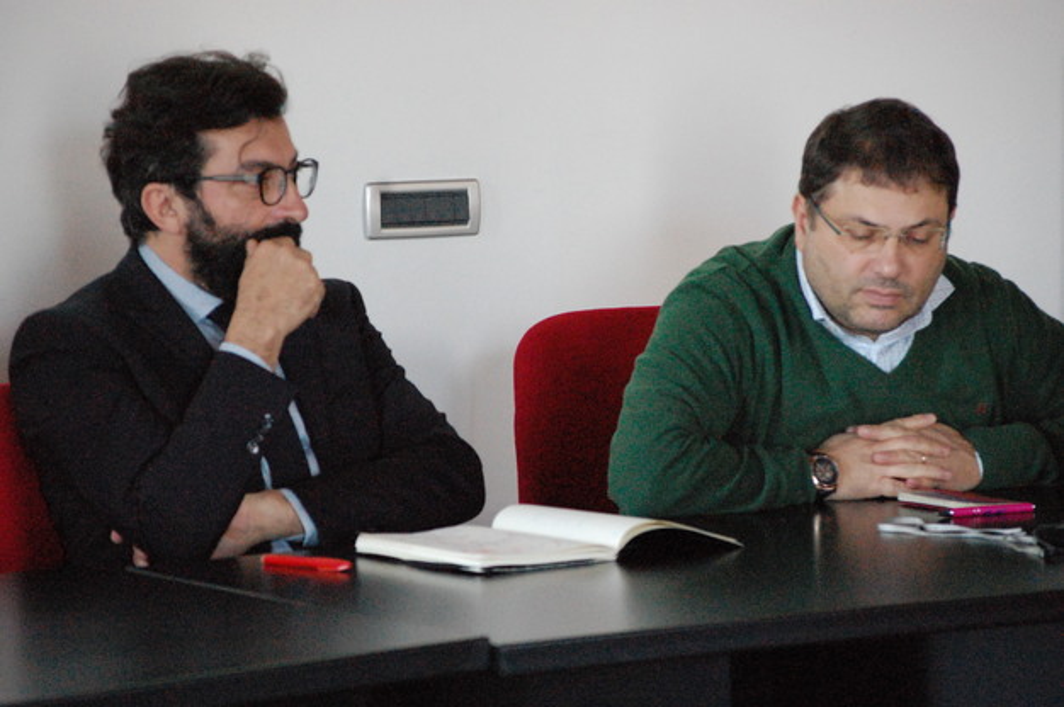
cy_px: 354
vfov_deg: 7.6
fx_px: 5314
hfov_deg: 11.4
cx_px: 532
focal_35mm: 180
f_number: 4.8
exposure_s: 1/80
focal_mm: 120
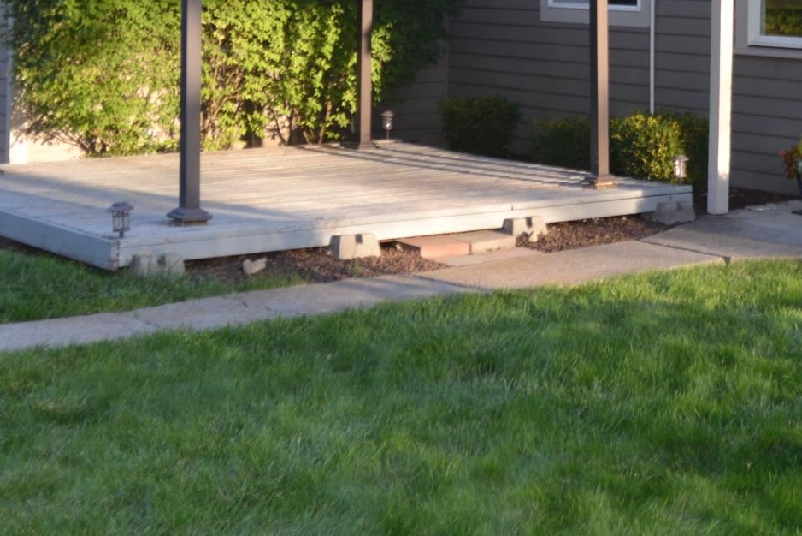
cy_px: -40
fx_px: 1716
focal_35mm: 77
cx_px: 788
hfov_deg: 25.1
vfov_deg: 17.2
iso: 180
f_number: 4
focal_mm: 24
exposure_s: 1/200
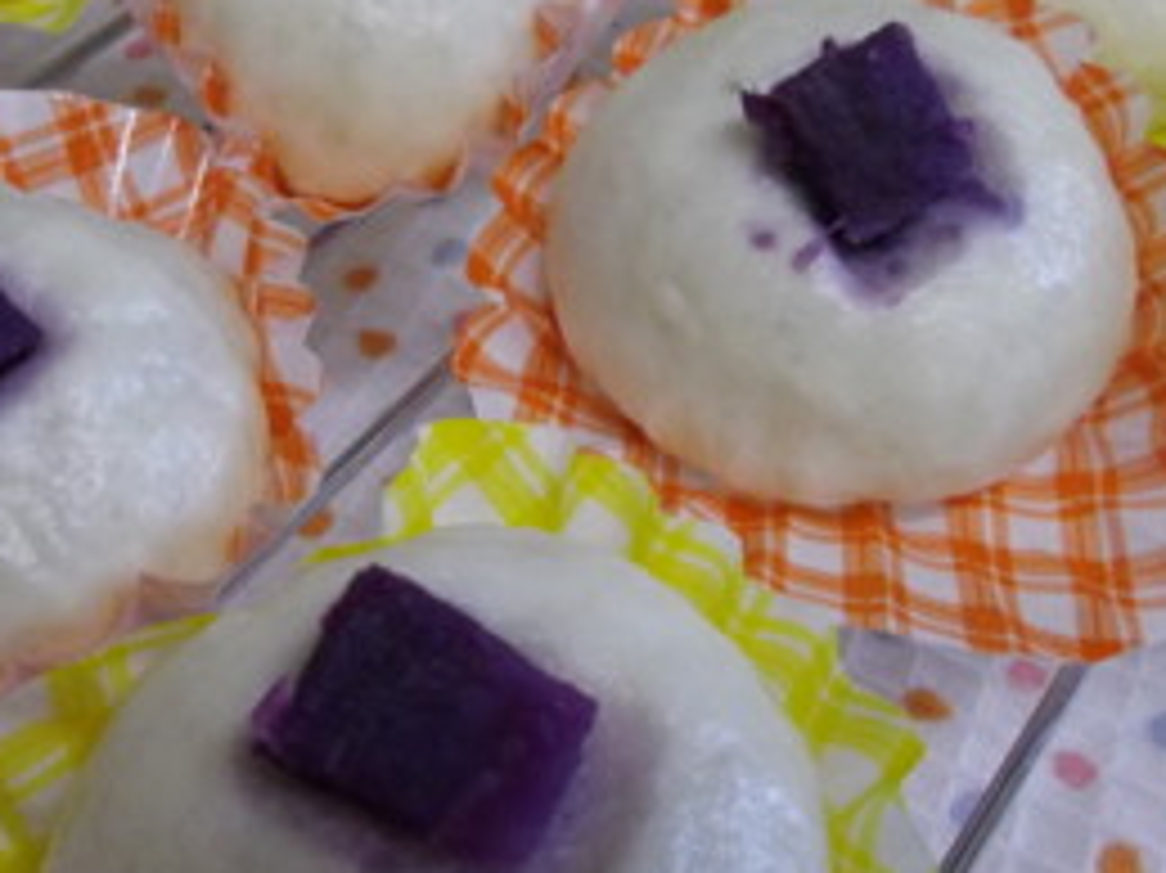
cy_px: 351
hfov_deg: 40.5
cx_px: 581
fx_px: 1582
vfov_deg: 30.8
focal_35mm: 47
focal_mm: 4.9
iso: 407
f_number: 3.2
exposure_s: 1/50
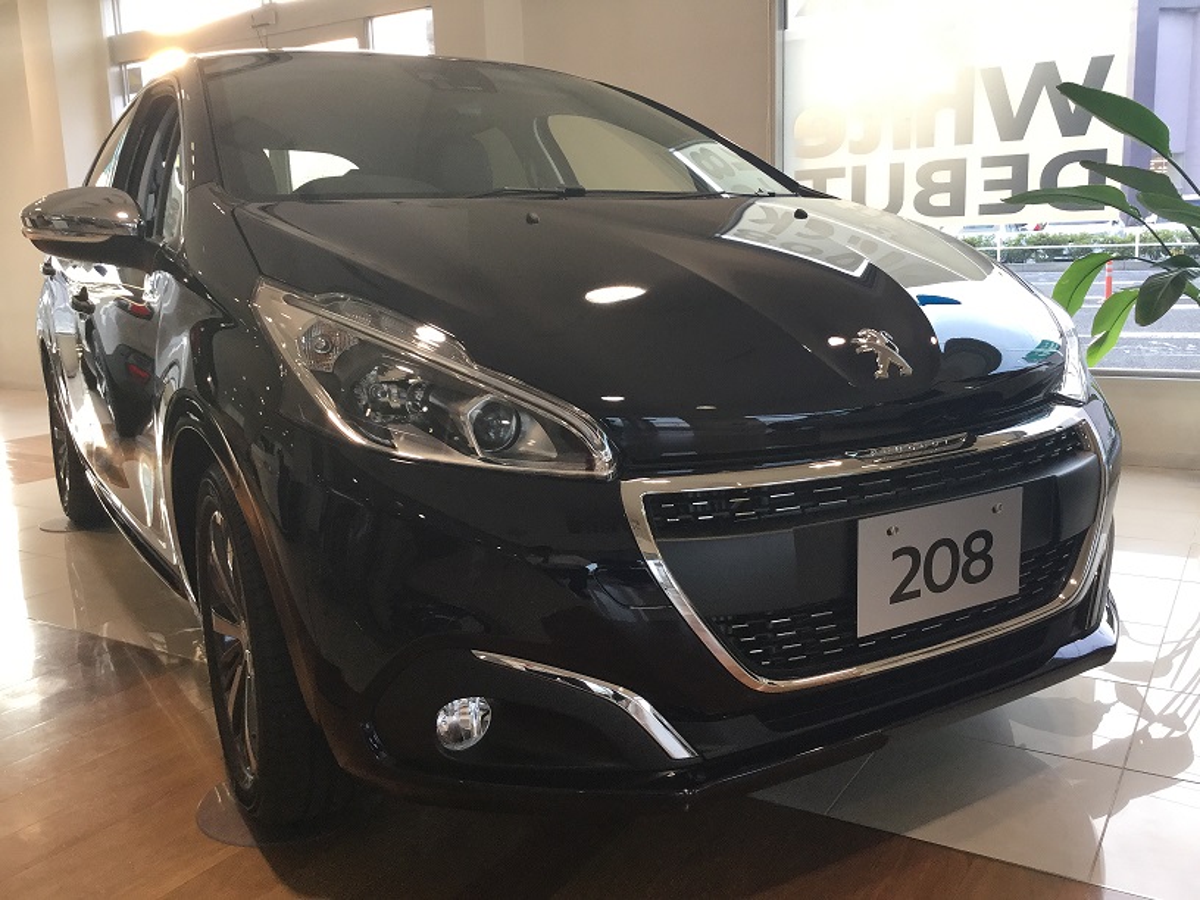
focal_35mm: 31
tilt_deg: -12.3
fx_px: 1075
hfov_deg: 58.4
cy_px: 450
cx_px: 600
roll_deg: +0.3
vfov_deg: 45.4
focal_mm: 3.3
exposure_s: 1/40
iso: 32
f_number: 2.4
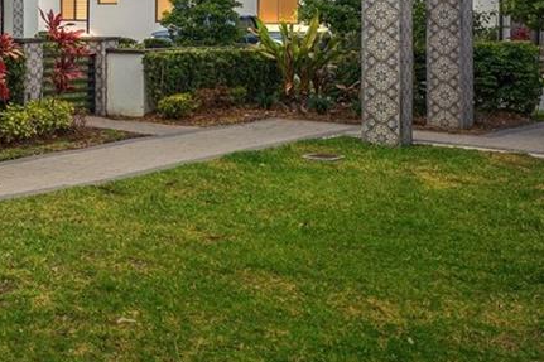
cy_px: -107
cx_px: -107
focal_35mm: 52
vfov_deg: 23.1
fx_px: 785
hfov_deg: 31.9
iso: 100
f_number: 11
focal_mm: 14
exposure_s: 1/40
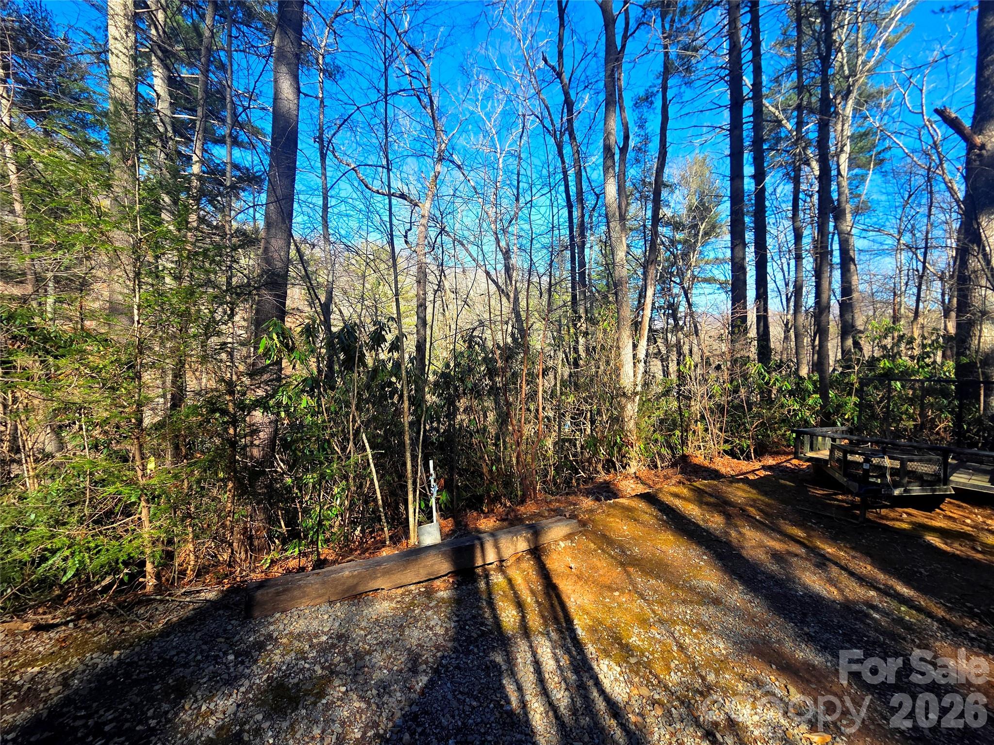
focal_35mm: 13
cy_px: 372
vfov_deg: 89.9
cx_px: 497
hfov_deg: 106.2
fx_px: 373
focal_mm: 2.2
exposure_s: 1/416
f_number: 2.2
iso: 50
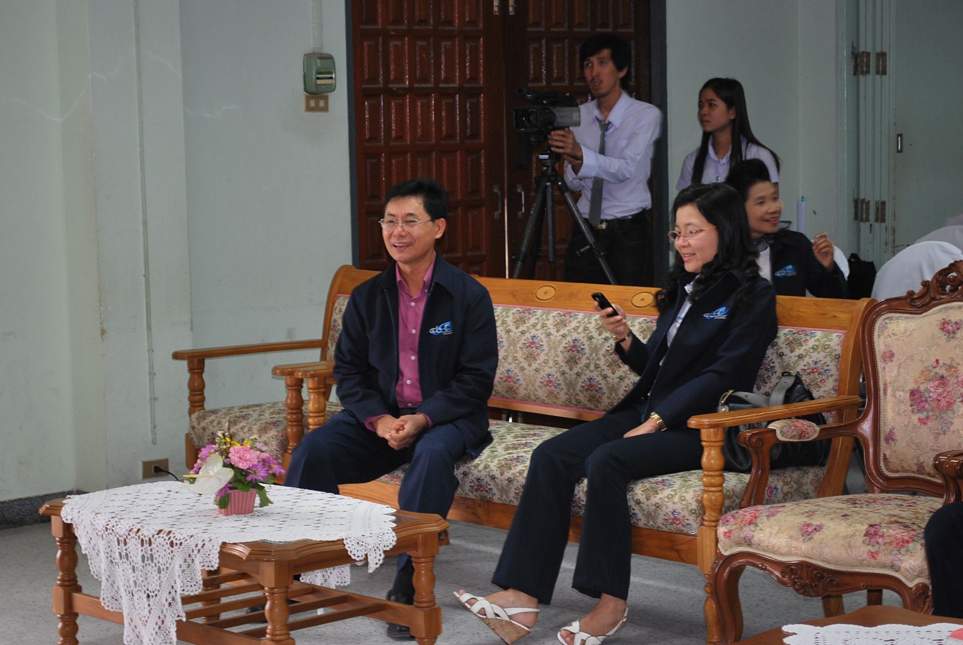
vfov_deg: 16.6
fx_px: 2210
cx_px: 482
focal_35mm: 82
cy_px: 322
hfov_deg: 24.6
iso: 200
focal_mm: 55
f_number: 5.6
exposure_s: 1/15
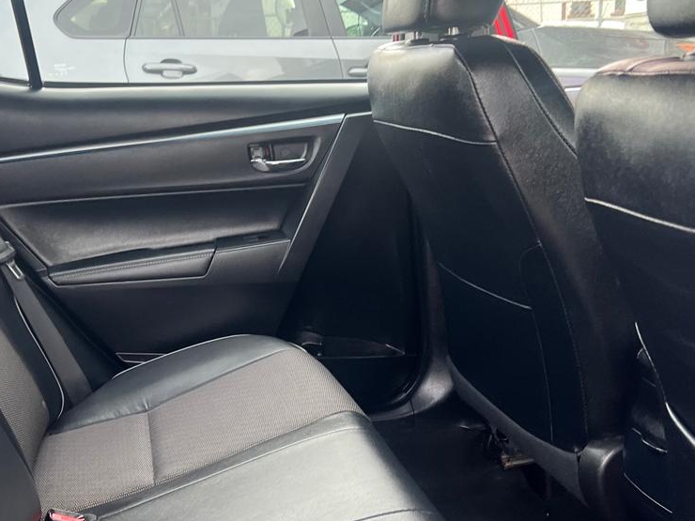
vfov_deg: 32.2
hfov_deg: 41.5
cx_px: 227
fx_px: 903
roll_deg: +5.4
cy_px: 283
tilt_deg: -8.3
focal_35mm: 45
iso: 125
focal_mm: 5.7
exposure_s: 1/121
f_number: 1.5
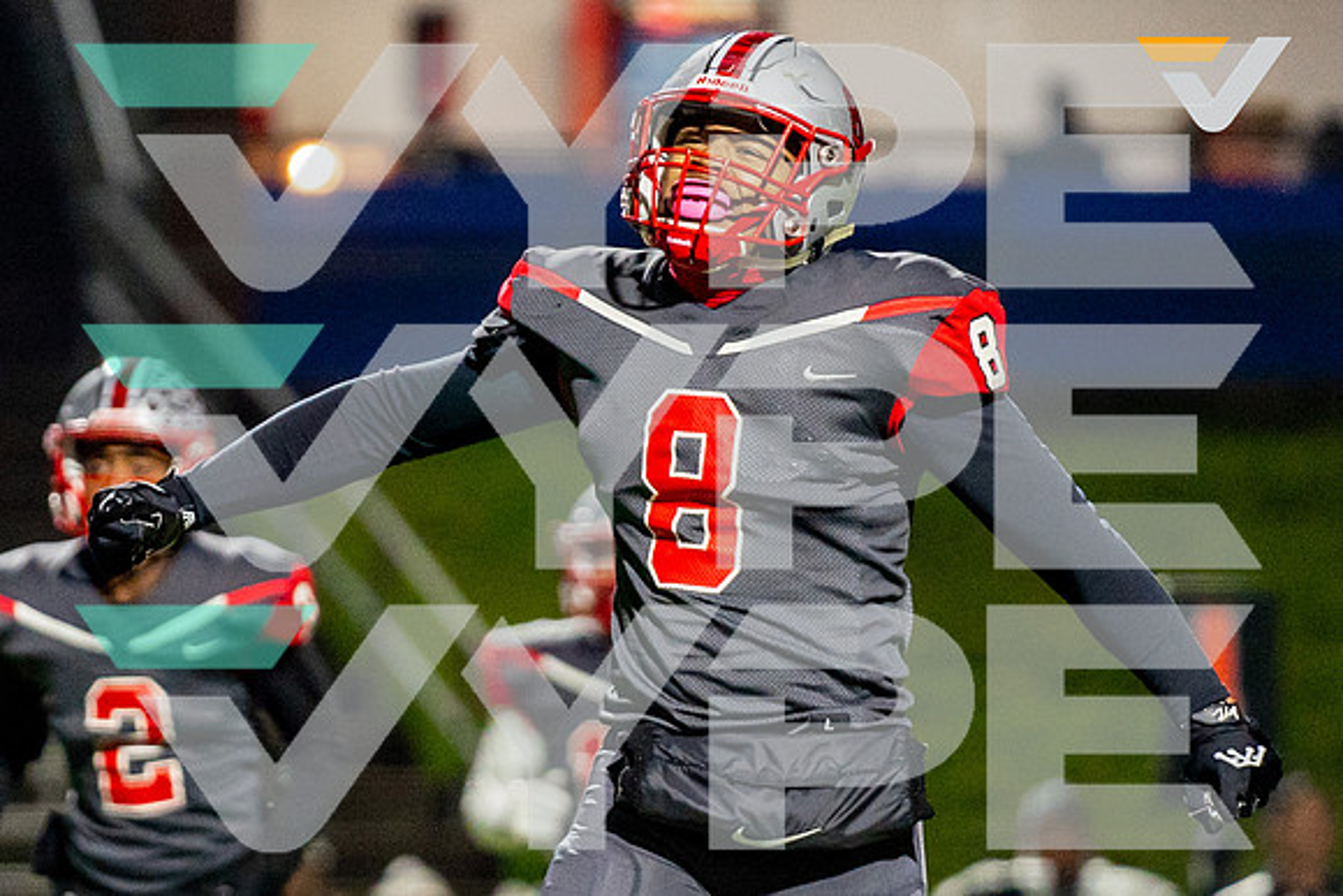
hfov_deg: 3.9
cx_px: 550
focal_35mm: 531
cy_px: 451
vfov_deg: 2.6
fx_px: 19815
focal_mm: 200
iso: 1600
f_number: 2.8
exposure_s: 1/1000
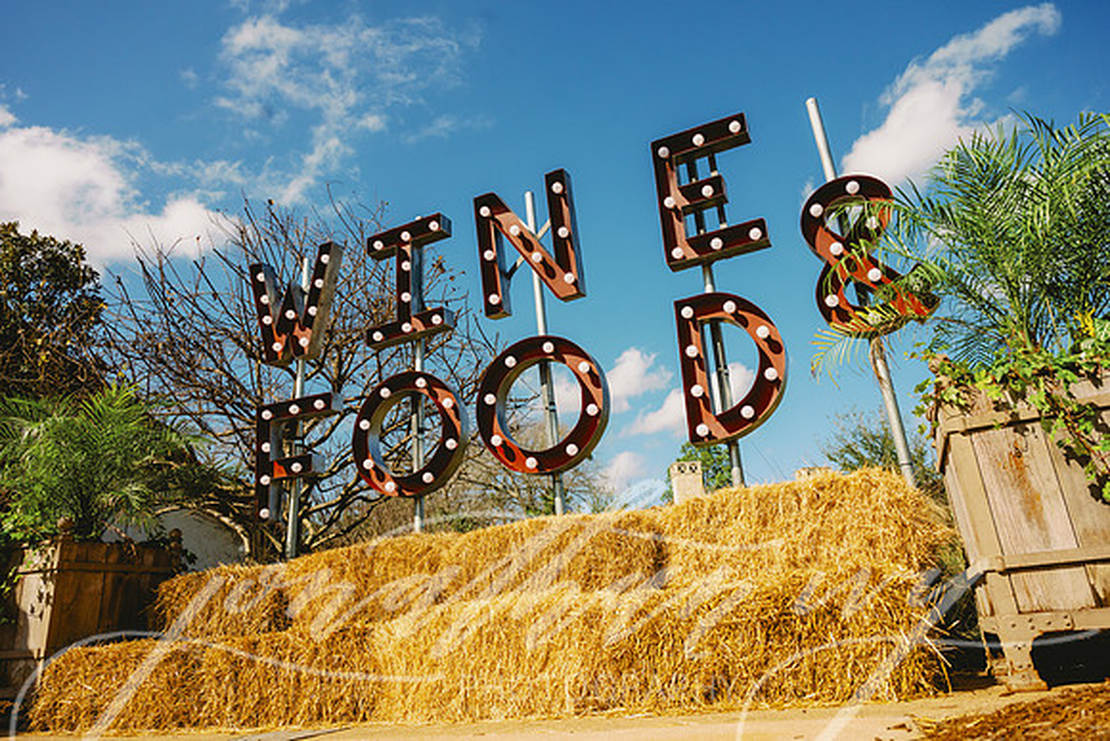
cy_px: 370
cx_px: 555
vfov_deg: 53.2
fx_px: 740
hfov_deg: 73.7
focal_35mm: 24
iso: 800
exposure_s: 1/4000
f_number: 5.6
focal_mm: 24
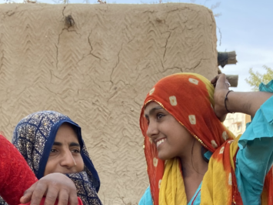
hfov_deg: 26.0
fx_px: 591
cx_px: 153
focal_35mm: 75
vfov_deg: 18.4
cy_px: 259
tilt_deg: -7.8
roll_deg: +0.0
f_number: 1.8
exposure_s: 1/345
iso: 32
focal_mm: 4.25
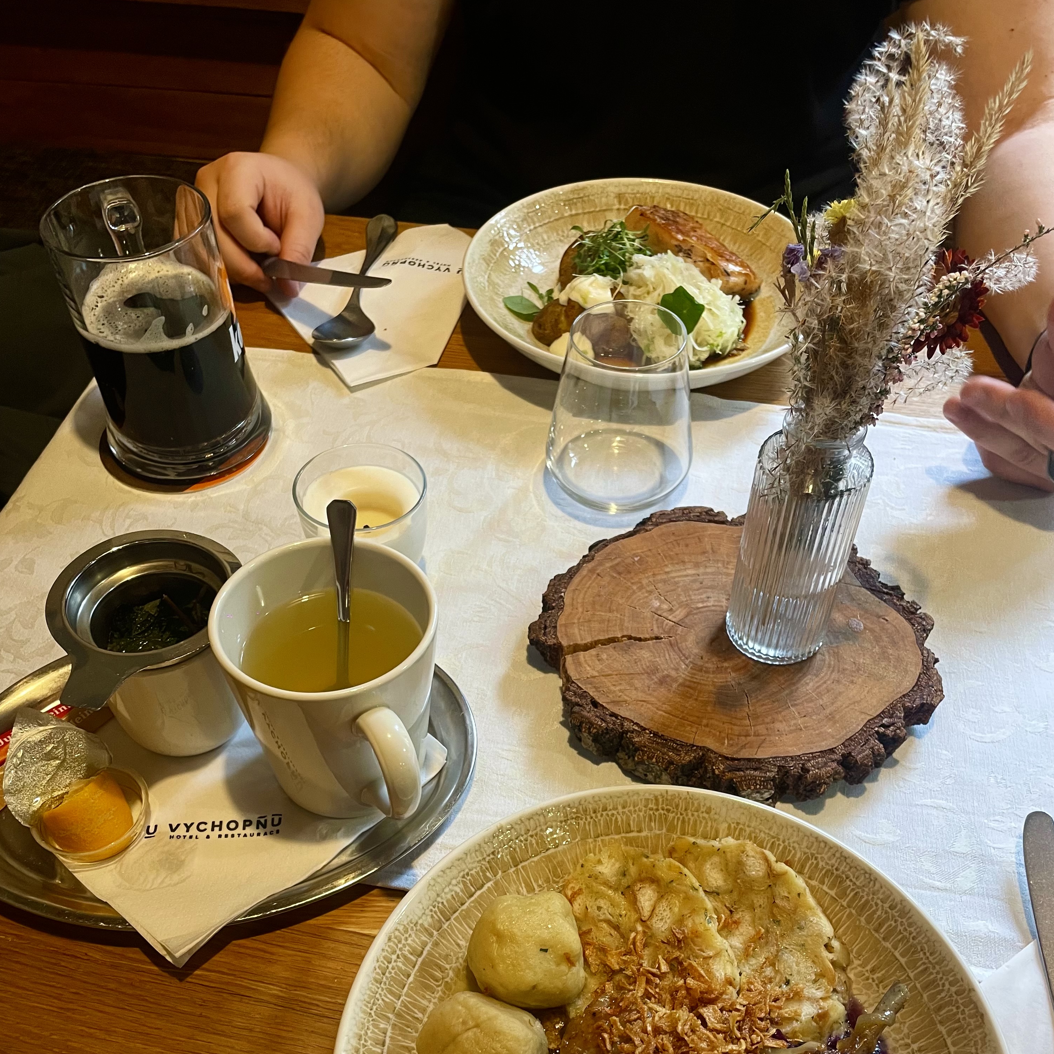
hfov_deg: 52.5
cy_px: 703
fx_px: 1068
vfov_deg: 51.5
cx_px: 532
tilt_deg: -52.0
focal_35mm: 31
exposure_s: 1/50
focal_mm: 4.2
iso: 125
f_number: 1.6
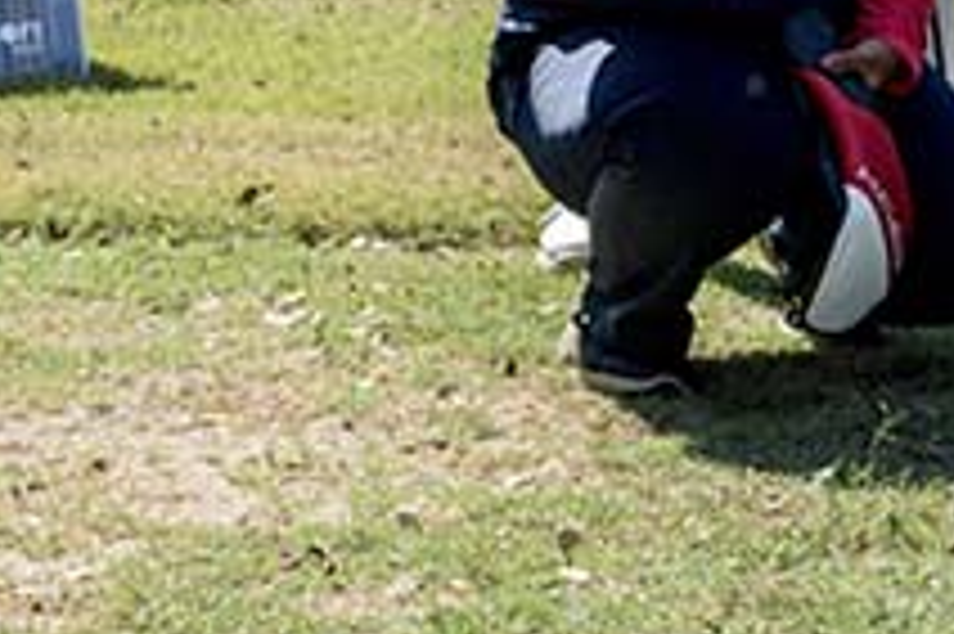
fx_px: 4925
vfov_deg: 7.1
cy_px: -638
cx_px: 783
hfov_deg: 11.0
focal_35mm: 186
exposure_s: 1/640
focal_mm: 41
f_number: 7.1
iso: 200
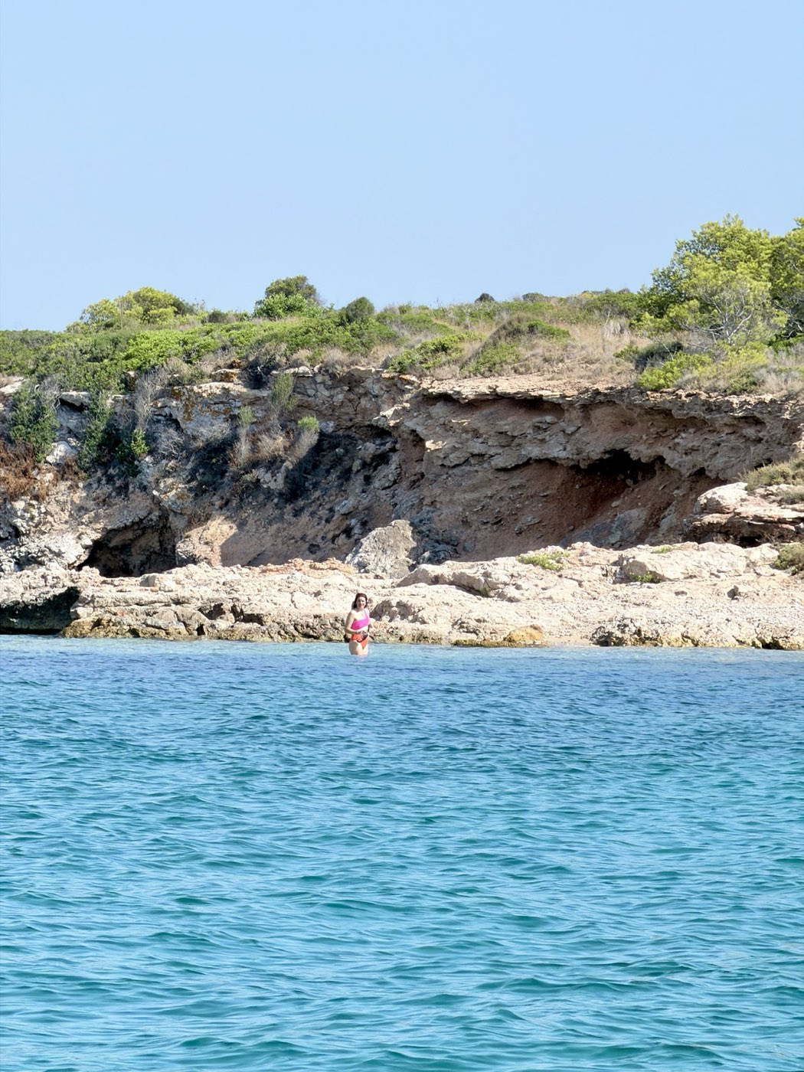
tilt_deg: +0.1
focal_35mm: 200
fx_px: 6194
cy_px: 536
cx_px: 402
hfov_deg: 7.4
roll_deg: +0.2
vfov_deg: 9.9
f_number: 2.8
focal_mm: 16.89
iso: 32
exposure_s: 1/639
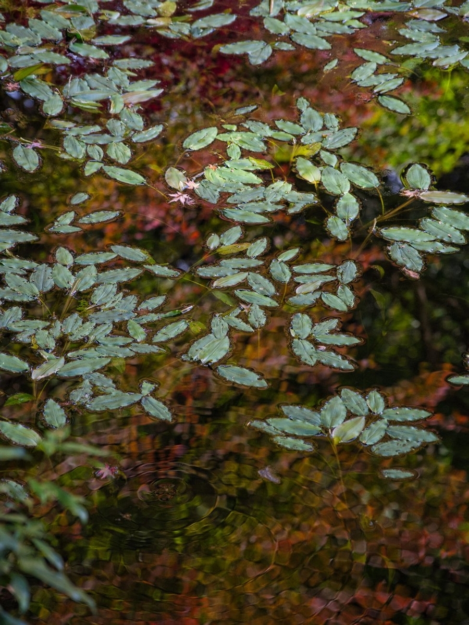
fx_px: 3613
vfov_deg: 9.9
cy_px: 312
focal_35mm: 200
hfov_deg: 7.4
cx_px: 234
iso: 800
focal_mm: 100
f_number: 4
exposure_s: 1/250
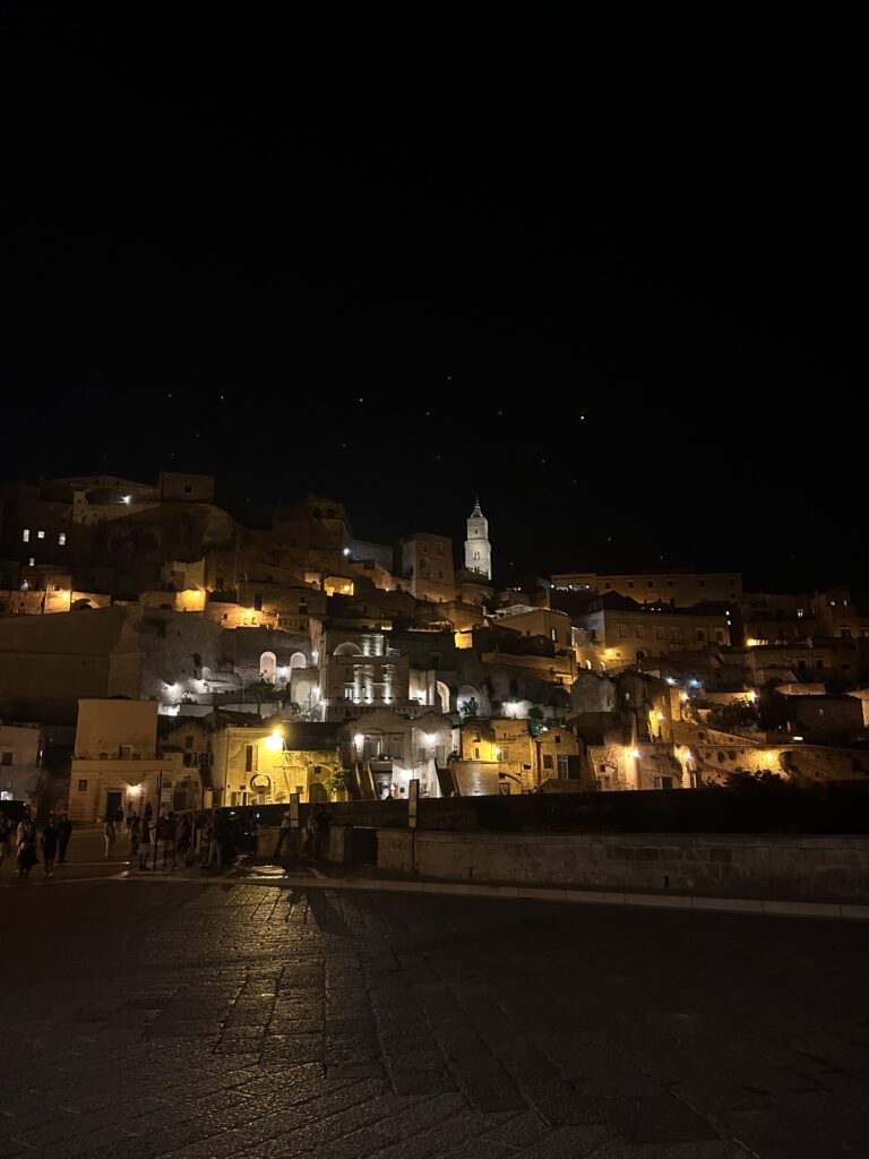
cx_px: 434
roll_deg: +0.7
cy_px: 580
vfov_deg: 67.3
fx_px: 870
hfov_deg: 53.1
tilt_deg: +14.8
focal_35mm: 26
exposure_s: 1/25
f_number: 1.5
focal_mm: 5.7
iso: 500
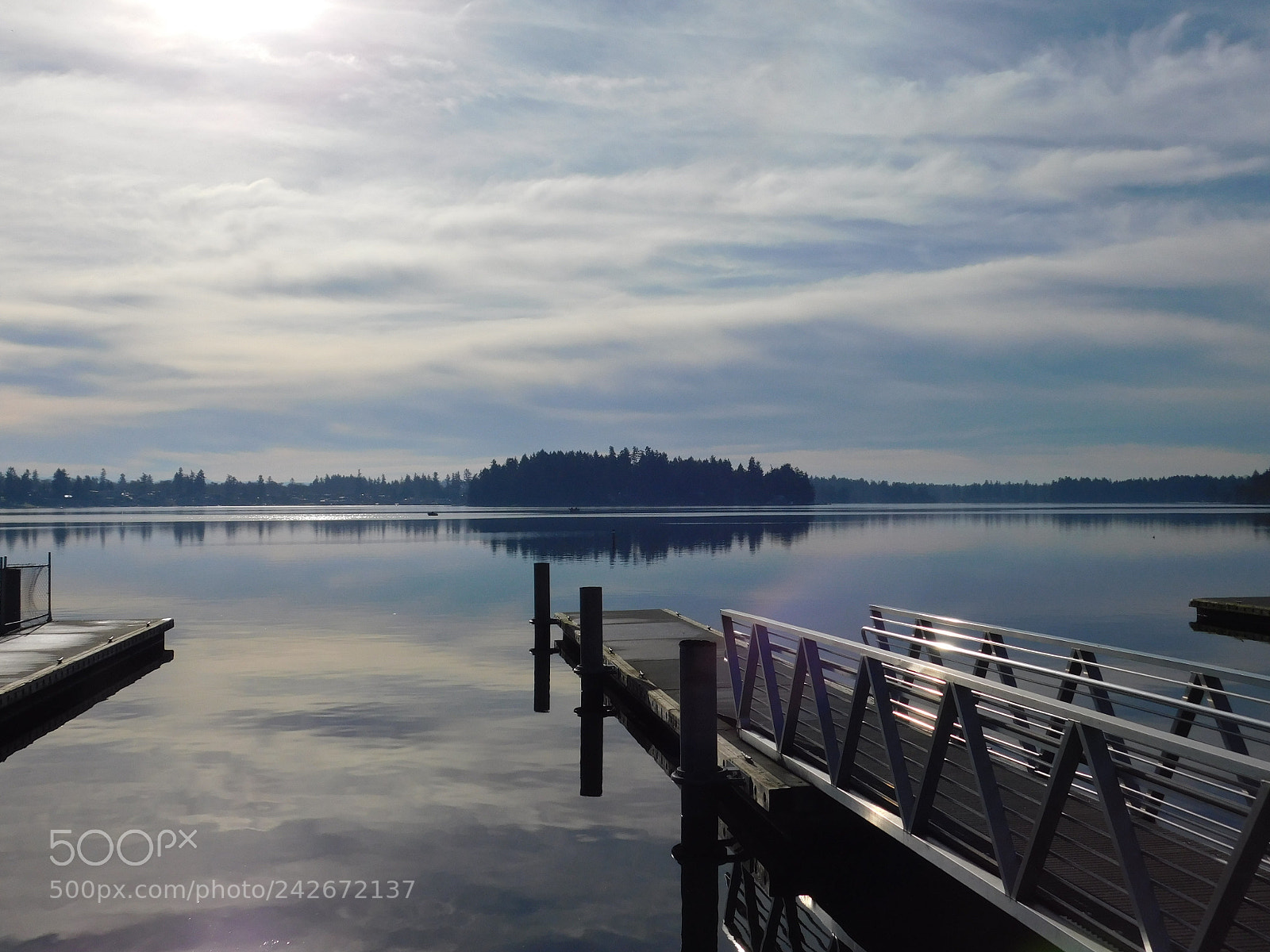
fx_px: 1321
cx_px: 635
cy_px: 476
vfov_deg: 39.7
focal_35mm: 36
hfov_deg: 51.4
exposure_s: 1/1500
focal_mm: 6.3
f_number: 7
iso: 125
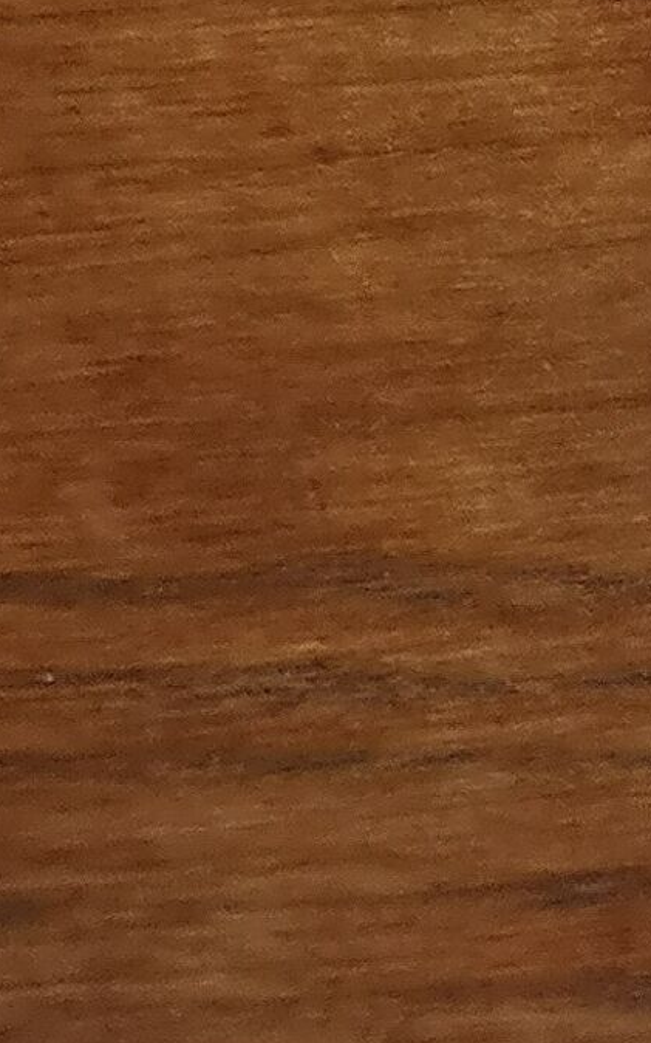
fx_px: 5850
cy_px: 562
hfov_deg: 6.0
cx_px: 1772
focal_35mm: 206
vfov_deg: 10.2
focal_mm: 3.95
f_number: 1.8
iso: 64
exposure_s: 1/120
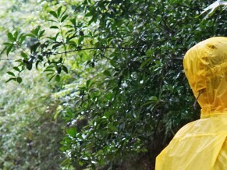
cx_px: 216
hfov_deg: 18.0
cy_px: 170
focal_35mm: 107
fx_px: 701
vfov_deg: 13.6
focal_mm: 30
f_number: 3.5
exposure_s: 1/160
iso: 1600
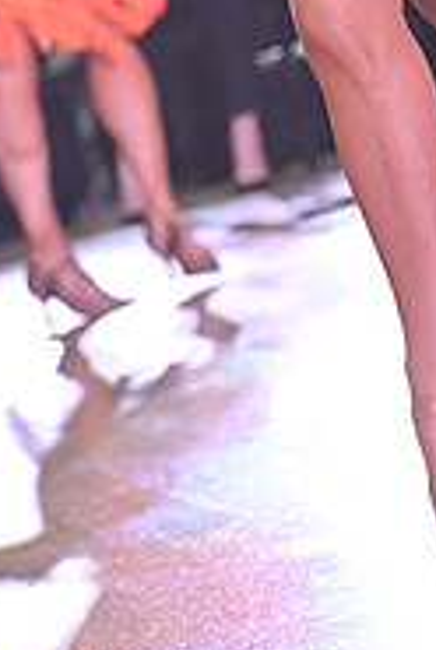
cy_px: -249
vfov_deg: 7.1
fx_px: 5212
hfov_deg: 4.8
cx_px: 399
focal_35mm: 288
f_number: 5
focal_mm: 92
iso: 2500
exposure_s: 1/320
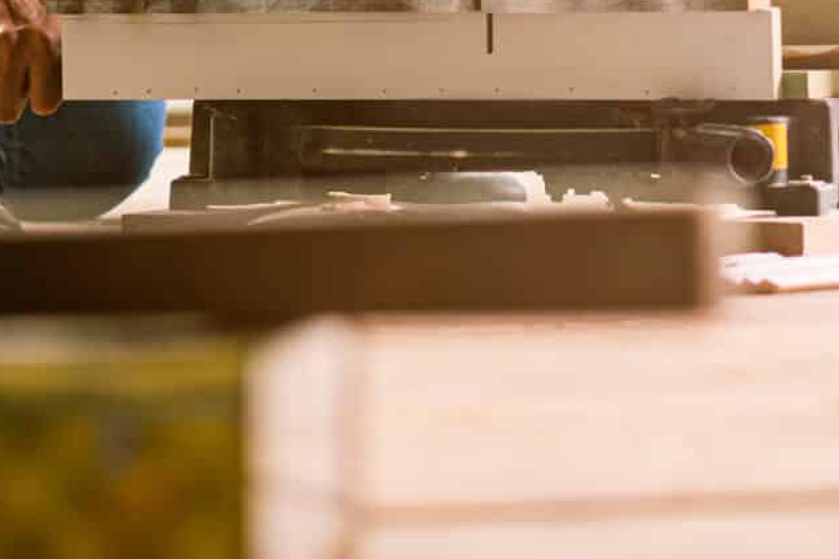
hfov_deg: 8.0
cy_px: -230
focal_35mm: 258
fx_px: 6012
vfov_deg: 5.3
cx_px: 513
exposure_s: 1/160
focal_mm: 85
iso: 200
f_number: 2.5
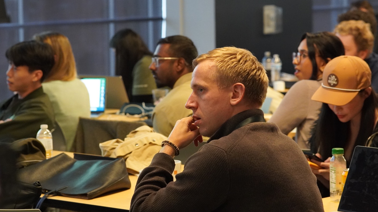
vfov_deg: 8.9
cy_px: 76
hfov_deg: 15.8
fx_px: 1359
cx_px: 194
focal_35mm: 136
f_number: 4
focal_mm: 75
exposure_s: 1/160
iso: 5000
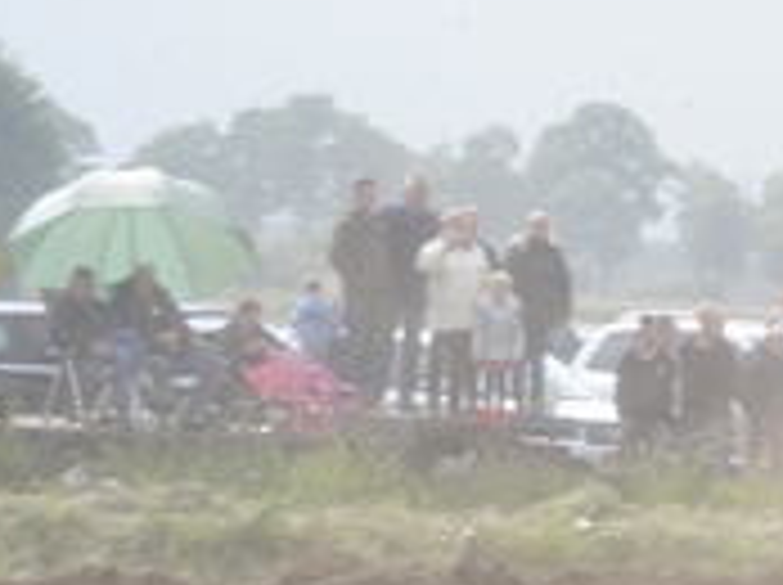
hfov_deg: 5.2
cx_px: 1053
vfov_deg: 3.9
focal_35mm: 383
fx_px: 8651
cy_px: 783
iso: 200
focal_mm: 72
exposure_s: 1/640
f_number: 5.3
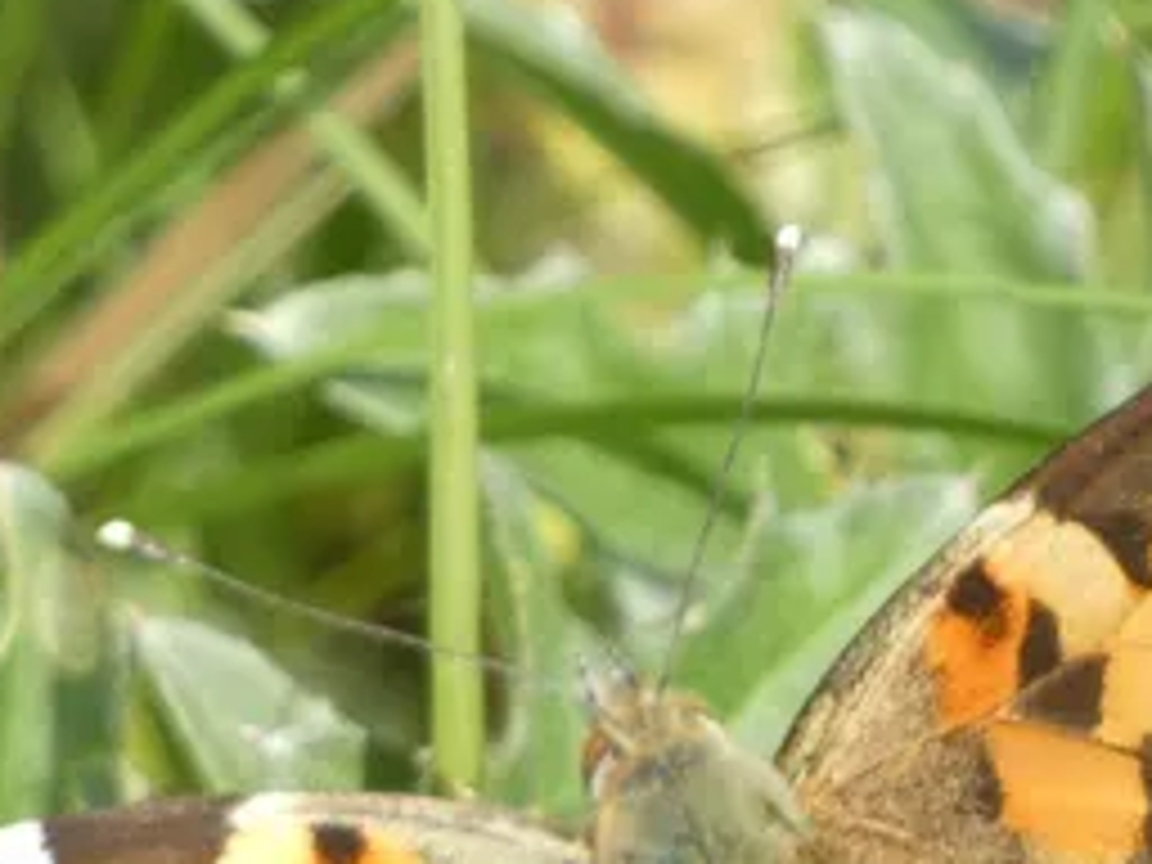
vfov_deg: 0.9
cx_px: 670
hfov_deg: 1.2
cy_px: 958
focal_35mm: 1608
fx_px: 53513
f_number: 5.6
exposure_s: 1/100
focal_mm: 115
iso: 125
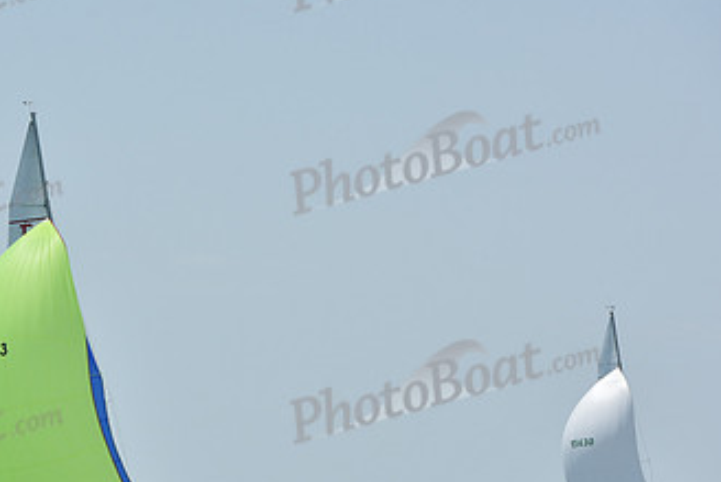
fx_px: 6912
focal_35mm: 345
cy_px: 303
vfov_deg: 4.0
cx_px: 178
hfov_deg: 6.0
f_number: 9
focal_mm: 195
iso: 250
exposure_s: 1/1250
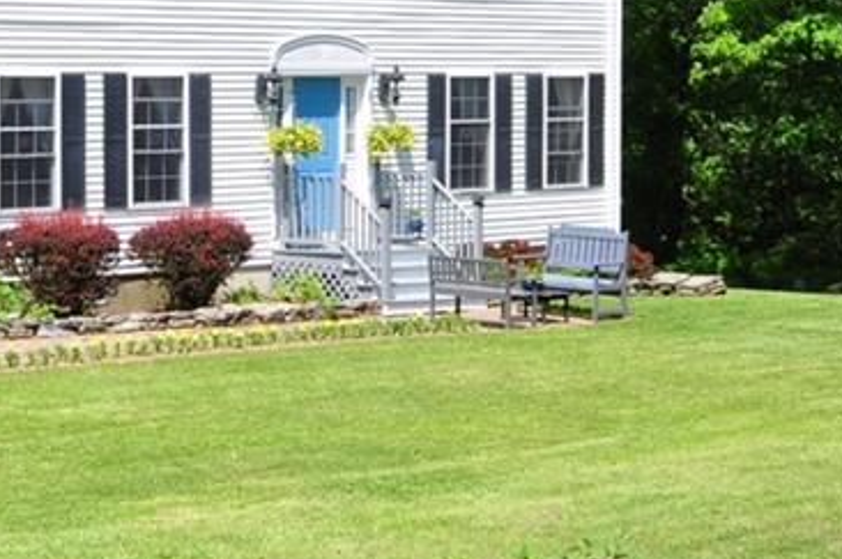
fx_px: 1962
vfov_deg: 16.2
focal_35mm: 84
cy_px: 197
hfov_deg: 23.3
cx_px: 9
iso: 200
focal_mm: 20
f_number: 9
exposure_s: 1/250
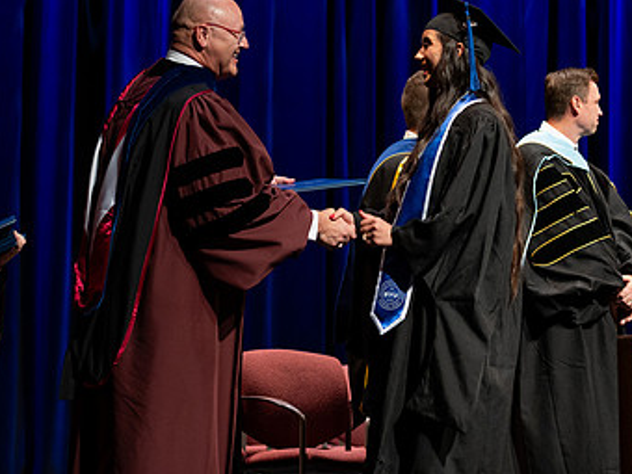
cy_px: 298
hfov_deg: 17.1
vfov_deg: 12.9
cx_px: 322
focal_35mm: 115
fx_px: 2100
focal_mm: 70
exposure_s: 1/250
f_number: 2.8
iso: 640
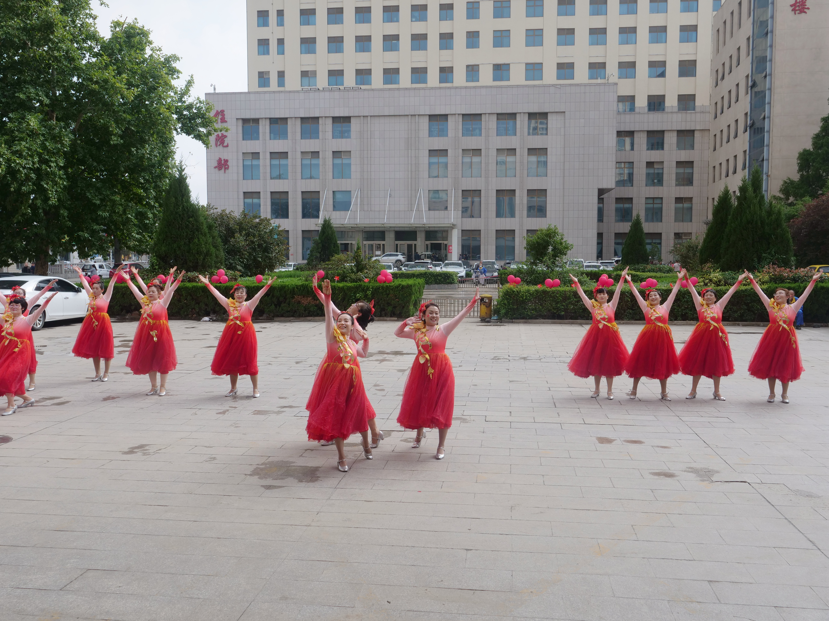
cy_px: 310
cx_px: 414
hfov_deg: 56.8
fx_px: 766
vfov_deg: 44.2
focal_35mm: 32
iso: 200
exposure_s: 1/400
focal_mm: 16
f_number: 6.3
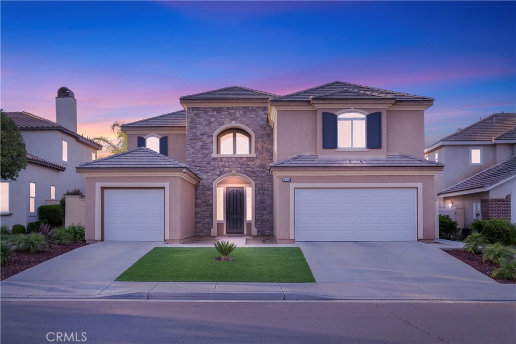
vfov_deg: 37.9
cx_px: 258
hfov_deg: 54.4
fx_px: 502
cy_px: 172
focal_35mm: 35
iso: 100
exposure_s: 1/8
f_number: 22
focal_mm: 35
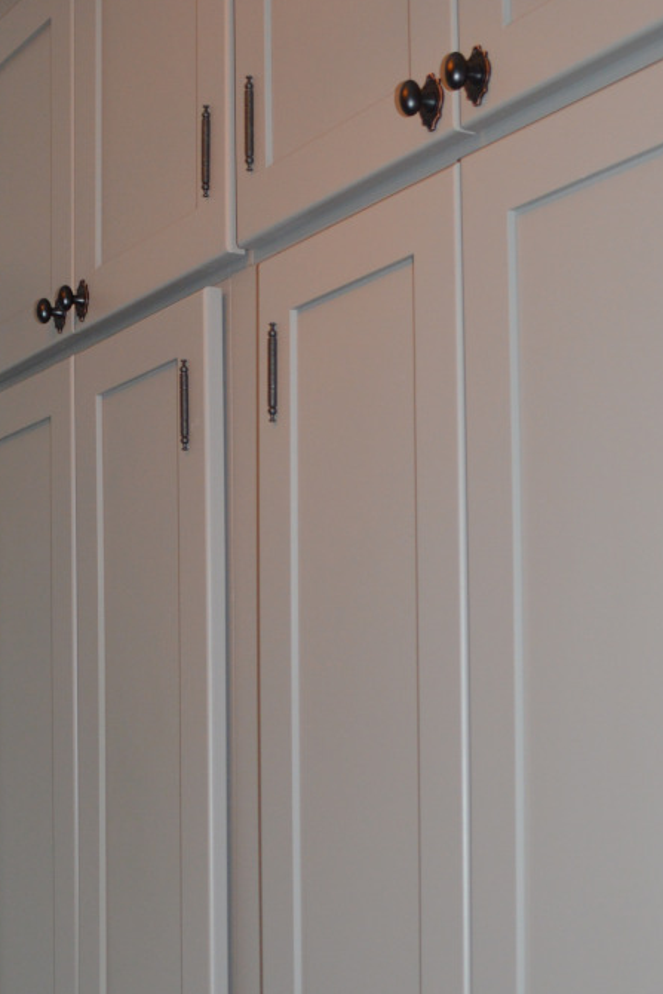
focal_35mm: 62
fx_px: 1712
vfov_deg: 31.7
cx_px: 120
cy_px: 764
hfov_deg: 21.6
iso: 400
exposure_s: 1/60
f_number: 3.5
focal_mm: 18
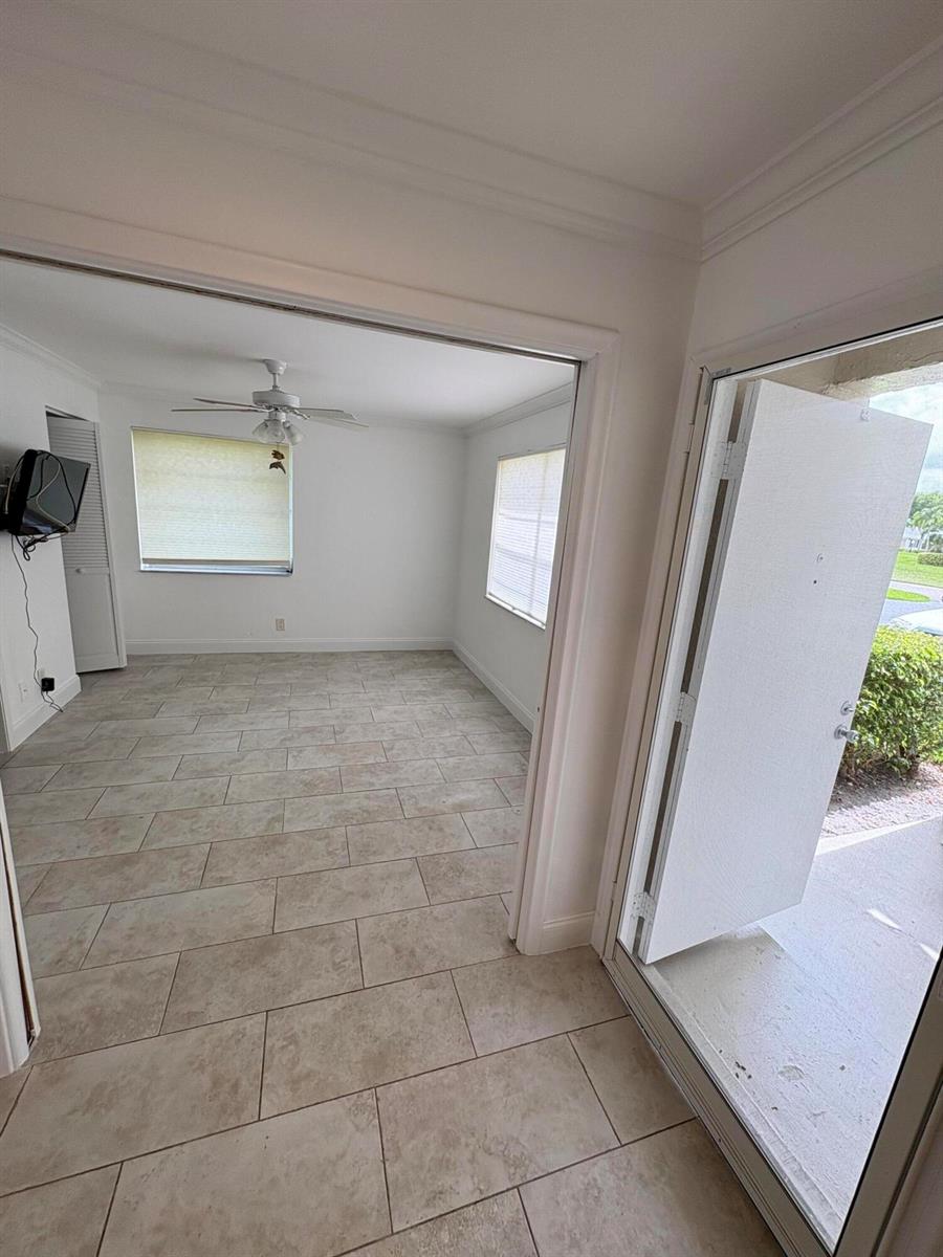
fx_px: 509
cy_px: 628
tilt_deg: -13.9
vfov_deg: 102.1
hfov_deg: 85.7
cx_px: 472
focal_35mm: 14
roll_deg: -4.4
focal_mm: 2.22
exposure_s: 1/130
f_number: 2.2
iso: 50
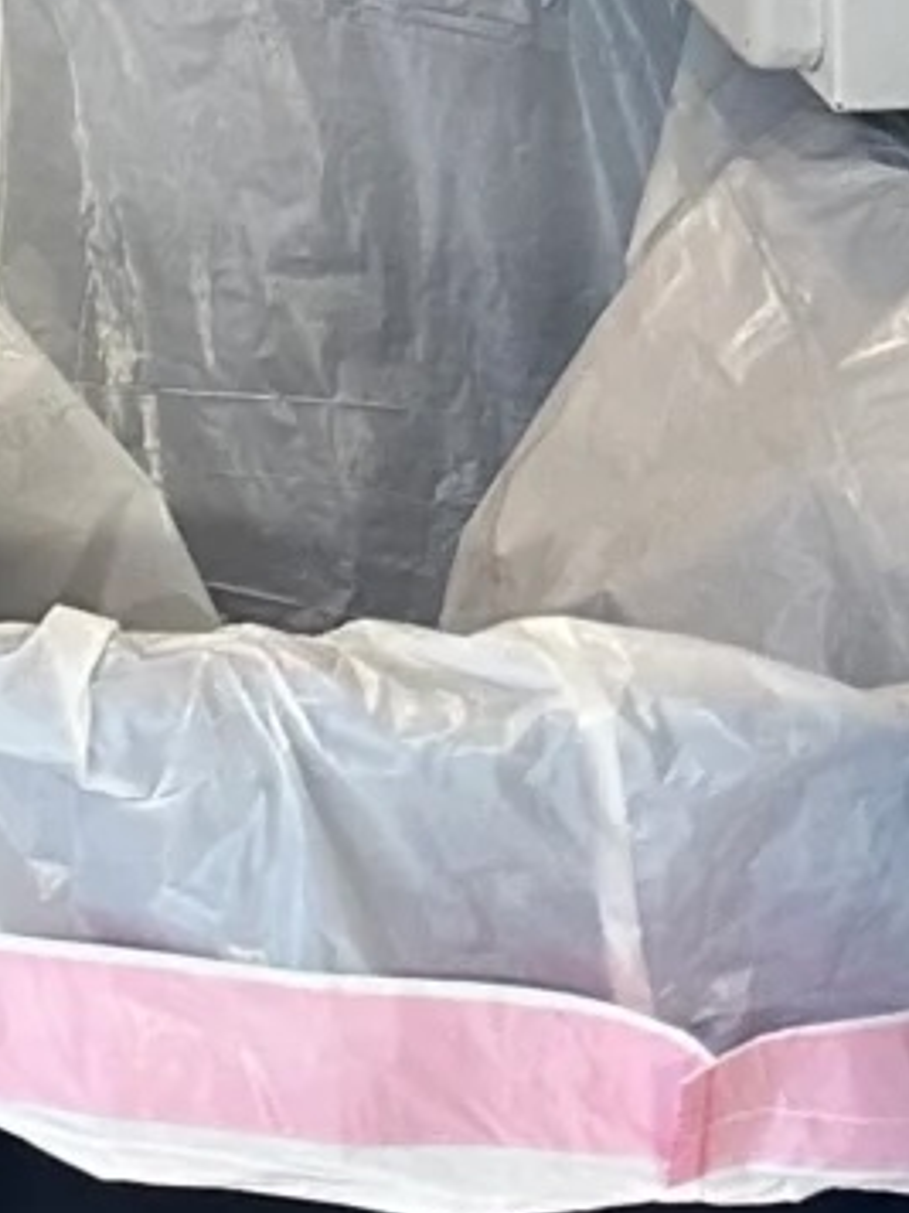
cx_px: -1474
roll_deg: +0.5
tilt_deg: -4.4
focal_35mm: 138
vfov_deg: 11.6
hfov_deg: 9.3
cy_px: -1765
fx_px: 4832
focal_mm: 6.86
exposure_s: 1/75
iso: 250
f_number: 1.78
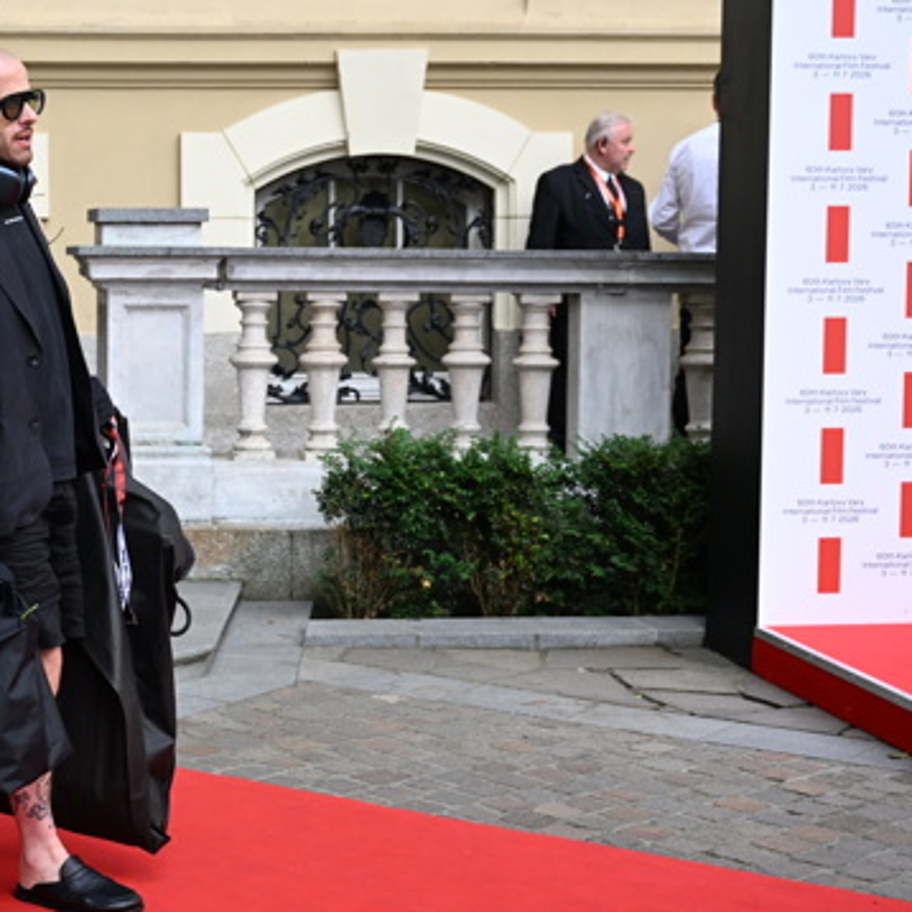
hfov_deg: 22.0
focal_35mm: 77
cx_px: 112
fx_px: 2295
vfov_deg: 22.5
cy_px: 438
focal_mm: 47
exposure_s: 1/1000
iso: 1000
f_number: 4.5
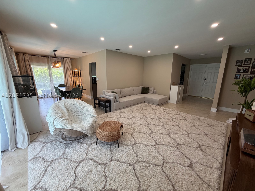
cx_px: 128
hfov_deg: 102.1
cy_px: 96
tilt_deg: -13.8
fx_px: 103
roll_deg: +0.1
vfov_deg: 85.7
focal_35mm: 14
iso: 160
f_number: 2.2
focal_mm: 2.22
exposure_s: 1/120
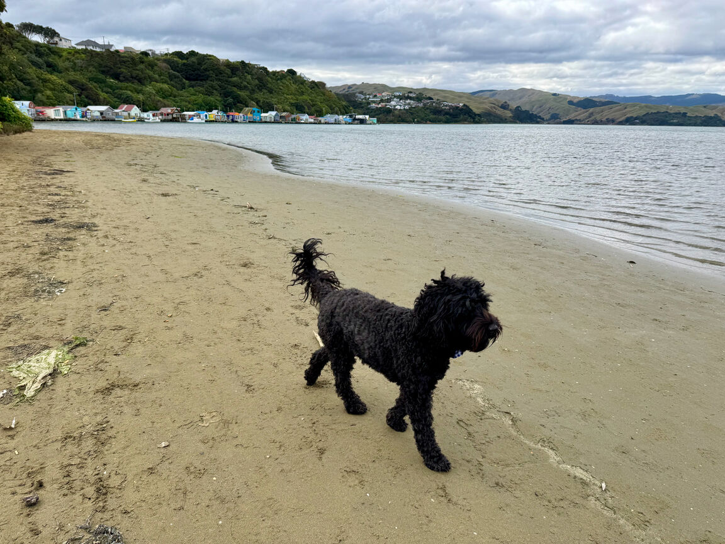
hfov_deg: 71.6
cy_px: 272
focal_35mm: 24
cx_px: 362
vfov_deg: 56.8
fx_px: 503
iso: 80
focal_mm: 6.76
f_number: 1.78
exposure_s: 1/1456
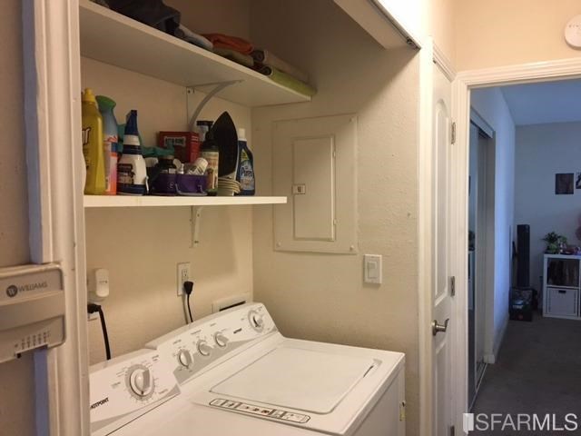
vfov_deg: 48.2
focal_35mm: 29
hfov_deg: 61.7
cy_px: 218
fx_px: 487
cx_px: 290
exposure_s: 1/30
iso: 200
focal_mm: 4.15
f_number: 2.2
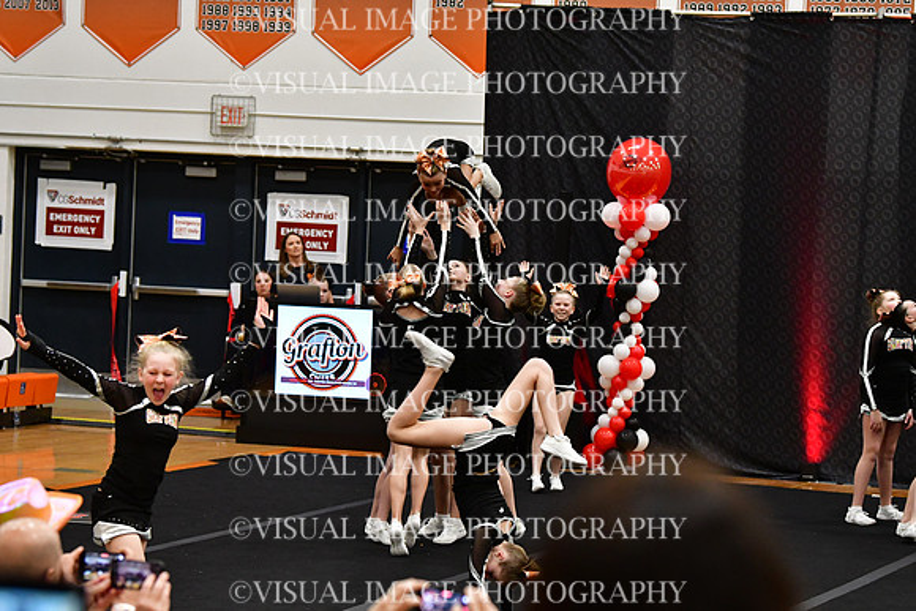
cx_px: 458
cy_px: 306
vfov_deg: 9.7
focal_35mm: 142
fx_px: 3614
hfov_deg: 14.4
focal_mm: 95
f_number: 3.5
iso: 4000
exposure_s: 1/500
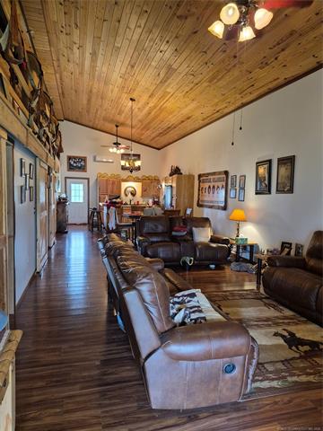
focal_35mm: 23
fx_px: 286
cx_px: 162
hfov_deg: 58.9
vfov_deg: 73.9
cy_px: 216
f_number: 1.8
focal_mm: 5.4
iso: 800
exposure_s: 1/120
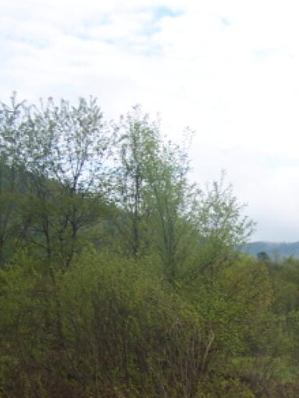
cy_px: 360
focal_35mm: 105
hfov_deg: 13.9
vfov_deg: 18.4
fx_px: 1209
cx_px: 287
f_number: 2.8
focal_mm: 6.7
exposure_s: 1/640
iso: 80
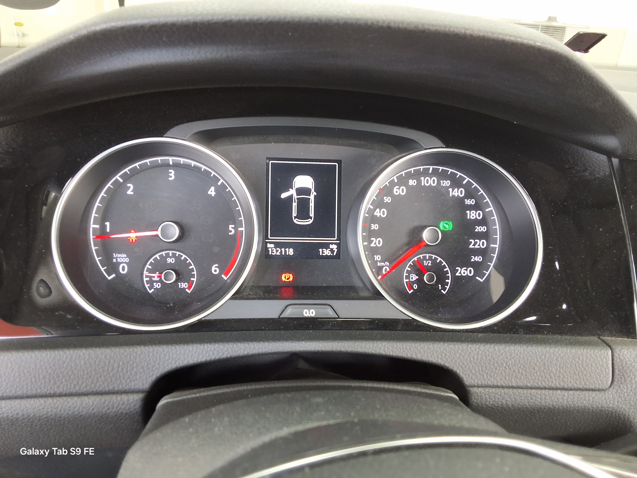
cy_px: 239
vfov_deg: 49.7
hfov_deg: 63.4
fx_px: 515
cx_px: 318
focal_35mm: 28
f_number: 1.9
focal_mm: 2.91
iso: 160
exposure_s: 1/40
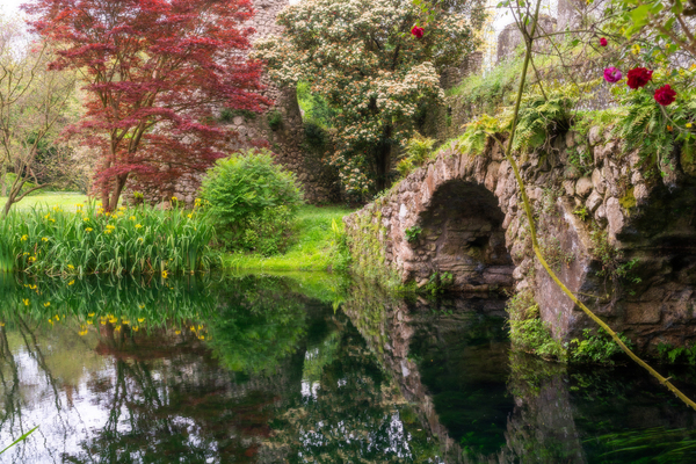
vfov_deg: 33.4
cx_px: 348
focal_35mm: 40
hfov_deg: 48.5
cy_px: 232
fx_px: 773
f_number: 8
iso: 200
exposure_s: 1/25
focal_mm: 40
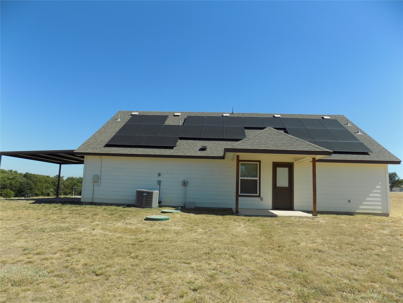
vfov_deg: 58.9
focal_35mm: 23
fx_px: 268
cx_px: 202
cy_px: 152
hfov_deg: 73.9
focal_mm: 4
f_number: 3.1
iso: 80
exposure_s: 1/1000
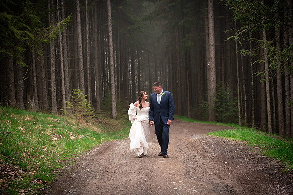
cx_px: 146
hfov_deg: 28.8
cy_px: 98
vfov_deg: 19.5
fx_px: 570
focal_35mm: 70
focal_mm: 70
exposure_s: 1/640
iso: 500
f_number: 3.5
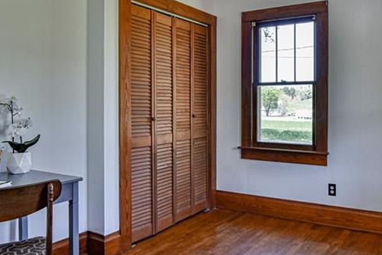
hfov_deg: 56.6
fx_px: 350
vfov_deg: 39.8
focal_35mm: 33
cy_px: 102
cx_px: 237
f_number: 7.1
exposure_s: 1/200
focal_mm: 16
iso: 1600
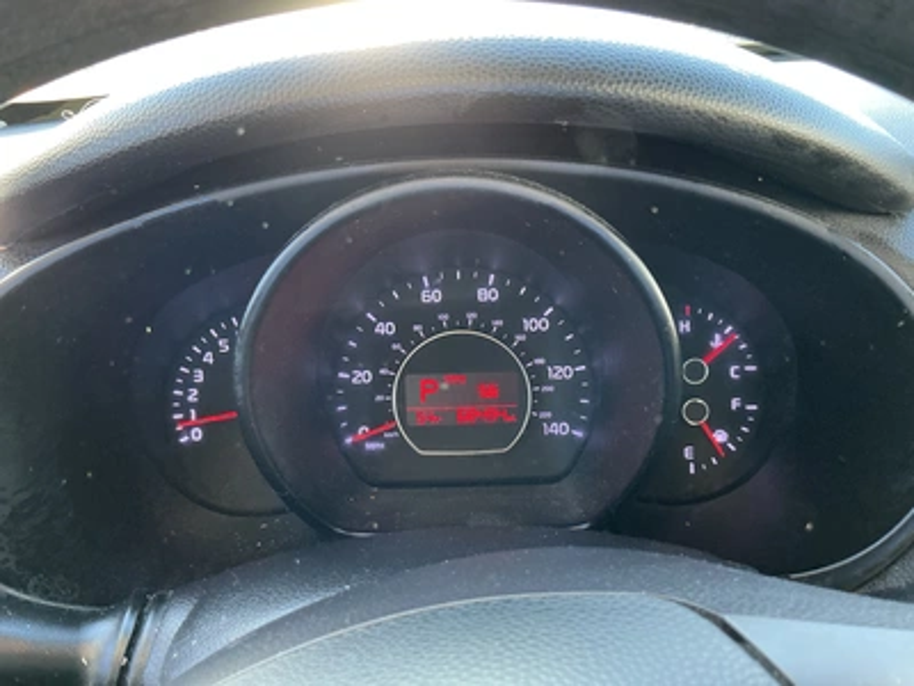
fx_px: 739
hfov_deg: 63.4
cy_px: 343
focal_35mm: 28
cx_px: 457
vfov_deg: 49.7
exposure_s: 1/60
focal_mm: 3
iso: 160
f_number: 1.8
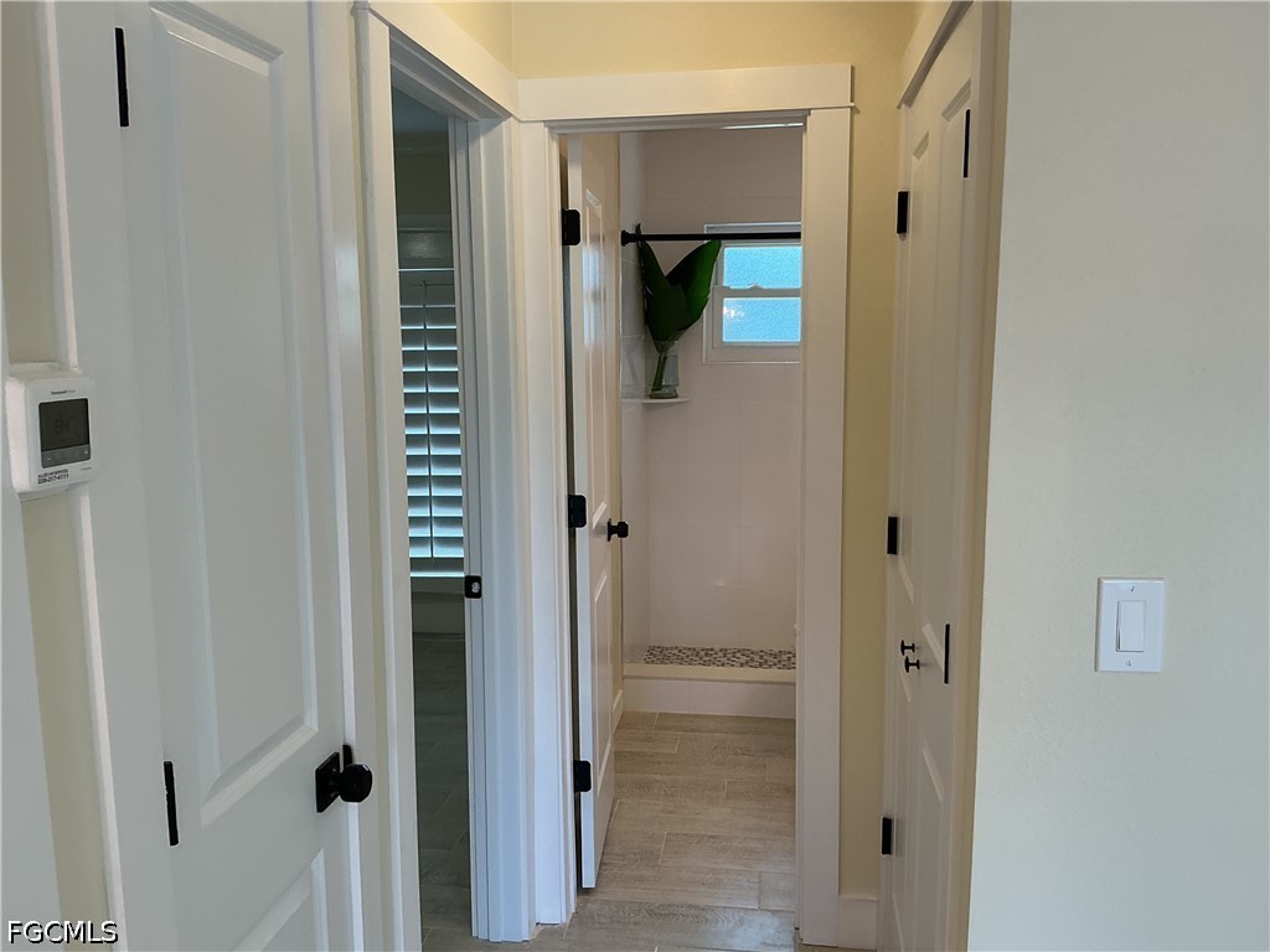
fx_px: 1064
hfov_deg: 61.7
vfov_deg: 48.2
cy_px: 476
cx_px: 635
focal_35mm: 29
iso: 40
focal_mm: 3
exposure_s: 1/60
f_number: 1.8
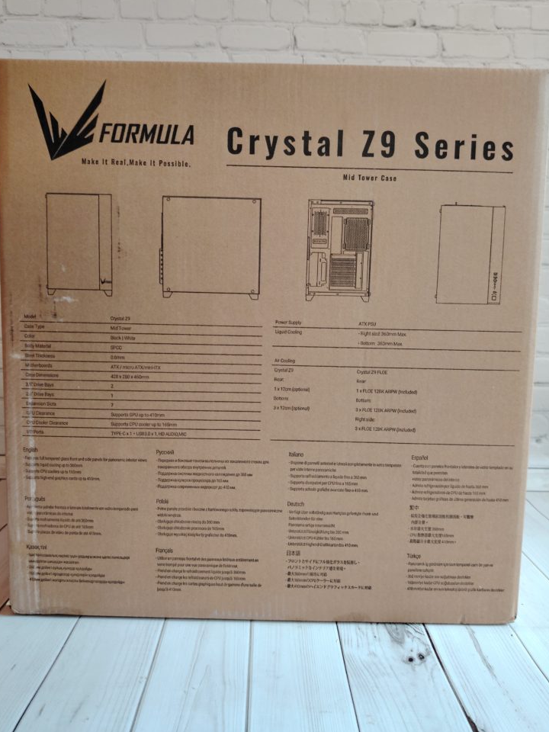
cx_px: 263
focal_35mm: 26
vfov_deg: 67.2
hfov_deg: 53.0
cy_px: 340
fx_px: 550
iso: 741
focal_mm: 5.25
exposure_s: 1/50
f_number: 1.75
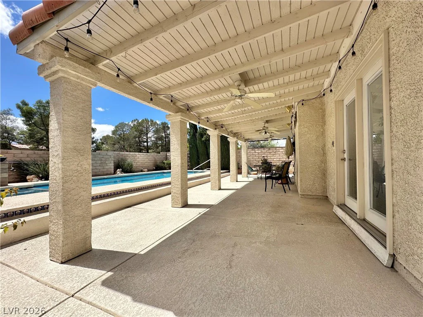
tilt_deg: +2.3
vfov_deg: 85.7
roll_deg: +1.1
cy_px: 158
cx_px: 212
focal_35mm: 14
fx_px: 171
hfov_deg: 102.1
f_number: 2.2
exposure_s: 1/2132
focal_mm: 2.22
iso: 50
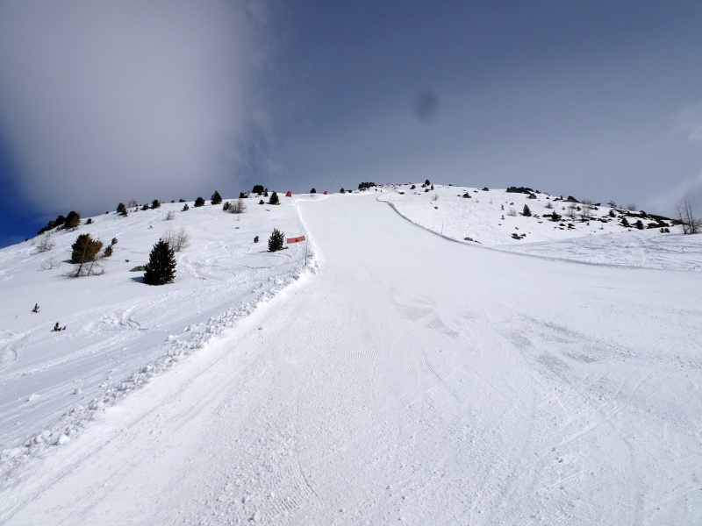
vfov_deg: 56.8
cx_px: 351
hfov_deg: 71.6
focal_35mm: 24
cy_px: 263
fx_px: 487
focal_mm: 4.1
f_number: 5
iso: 80
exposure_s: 1/2000
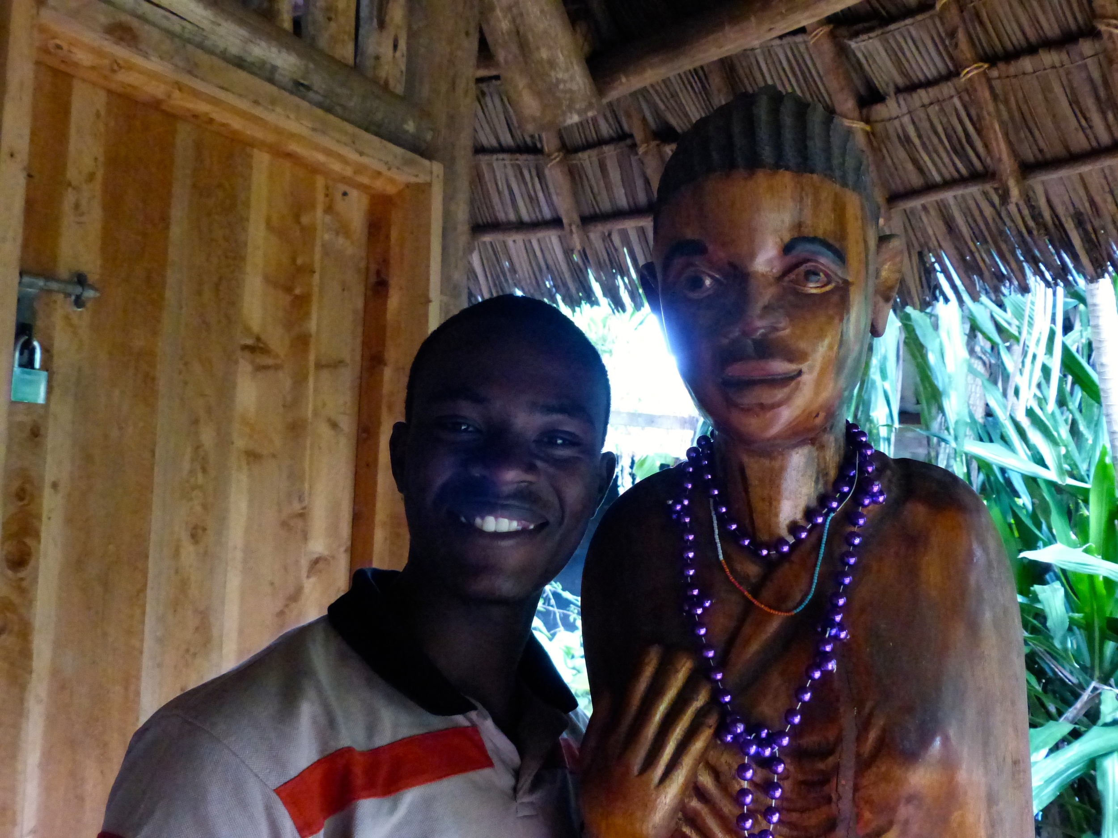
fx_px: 1260
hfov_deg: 47.9
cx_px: 559
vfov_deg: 36.8
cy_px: 419
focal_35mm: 39
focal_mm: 6.8
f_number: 2.8
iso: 1600
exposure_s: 1/100
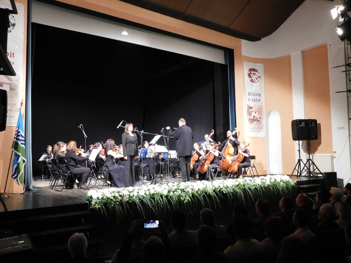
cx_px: 176
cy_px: 132
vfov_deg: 46.8
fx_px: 304
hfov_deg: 60.0
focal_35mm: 30
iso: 400
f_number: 3.2
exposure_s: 1/13
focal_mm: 5.3
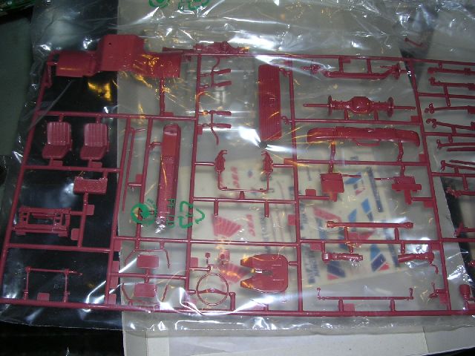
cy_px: 178
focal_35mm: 38
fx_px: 521
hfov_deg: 49.0
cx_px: 238
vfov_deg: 37.7
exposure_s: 1/60.1
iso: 100
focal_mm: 5.8
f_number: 2.8
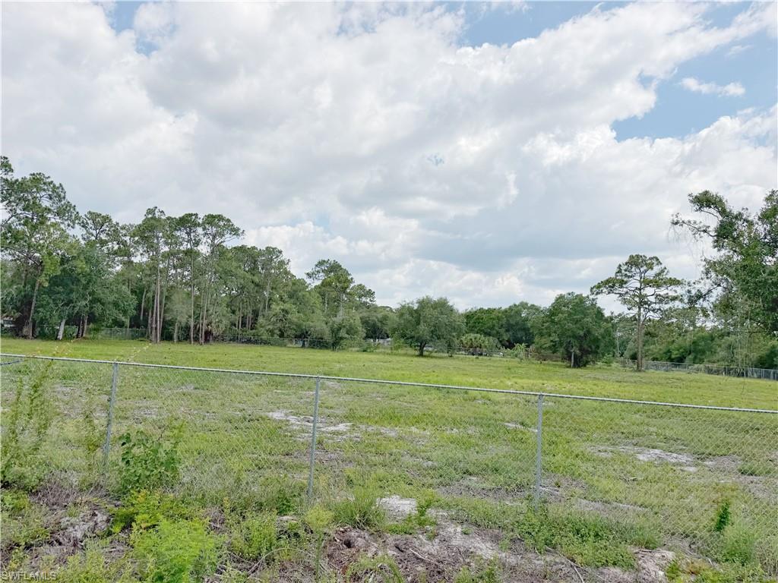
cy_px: 292
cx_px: 389
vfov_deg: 56.8
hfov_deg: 71.6
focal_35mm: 24
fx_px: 539
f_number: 1.78
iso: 80
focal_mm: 6.76
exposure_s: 1/8130
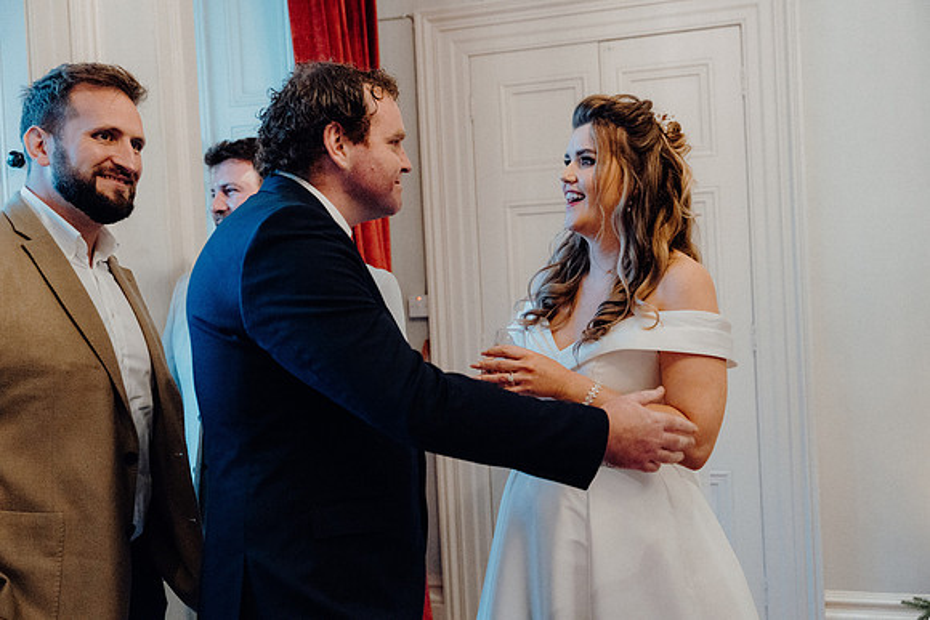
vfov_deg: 36.0
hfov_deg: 51.9
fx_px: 956
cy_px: 310
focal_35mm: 37
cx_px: 465
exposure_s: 1/200
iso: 5000
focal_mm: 37
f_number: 3.5
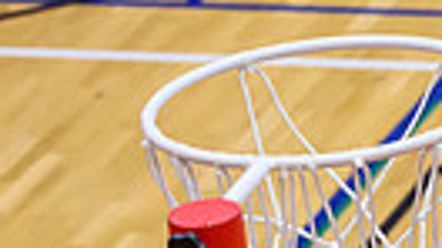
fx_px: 4391
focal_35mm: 375
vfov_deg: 3.2
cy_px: 674
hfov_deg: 5.7
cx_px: 714
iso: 5000
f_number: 3.5
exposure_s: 1/800
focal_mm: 70
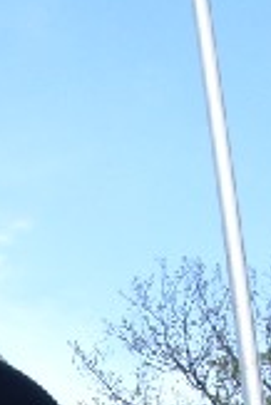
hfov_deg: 8.9
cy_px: 544
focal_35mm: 155
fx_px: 1746
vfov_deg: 12.8
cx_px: 67
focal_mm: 6.2
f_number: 4.3
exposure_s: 1/200
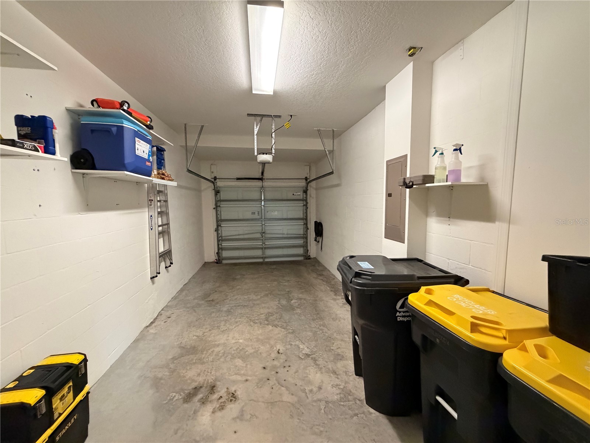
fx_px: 239
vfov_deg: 85.7
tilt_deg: -5.3
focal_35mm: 14
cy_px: 222
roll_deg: +0.9
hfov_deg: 102.1
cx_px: 295
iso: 1000
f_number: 2.2
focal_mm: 2.22
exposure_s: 1/60
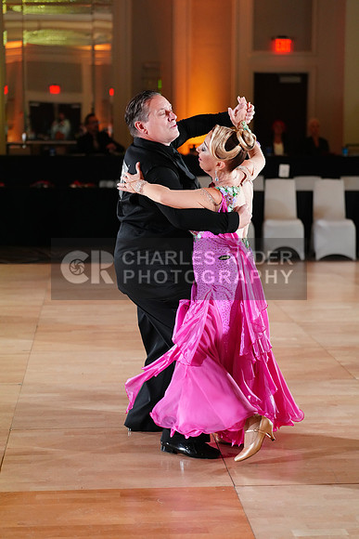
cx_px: 180
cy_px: 270
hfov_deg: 19.5
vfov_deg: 28.8
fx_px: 1046
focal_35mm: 70
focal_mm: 70
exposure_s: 1/400
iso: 3200
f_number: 2.8
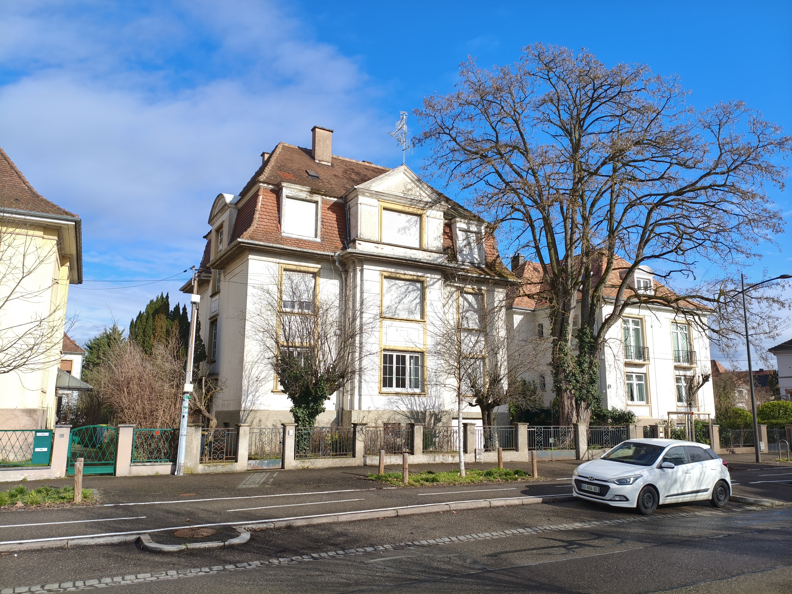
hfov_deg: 67.3
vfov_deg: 53.1
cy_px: 297
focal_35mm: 26
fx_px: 595
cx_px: 396
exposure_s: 1/1420
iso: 80
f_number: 1.5
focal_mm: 4.94
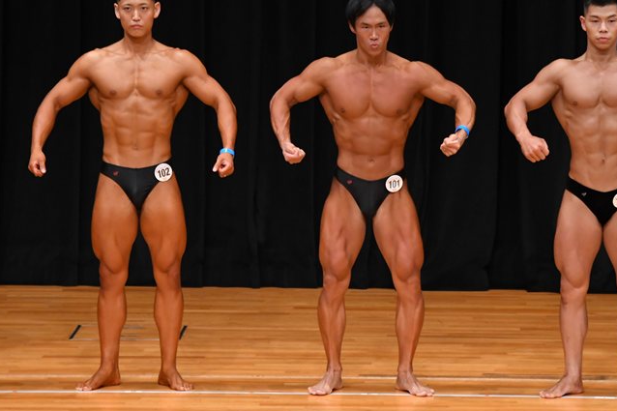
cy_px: 172
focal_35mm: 328
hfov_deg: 6.3
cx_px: 349
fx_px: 5620
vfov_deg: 4.2
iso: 3200
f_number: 5.6
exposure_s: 1/400
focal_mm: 180
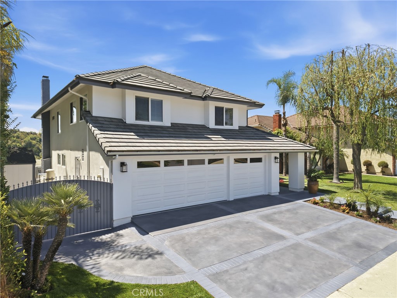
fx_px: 275
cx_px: 198
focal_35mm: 24
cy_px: 149
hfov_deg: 71.6
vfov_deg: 56.8
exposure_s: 1/800
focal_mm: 8.7
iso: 200
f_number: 1.8
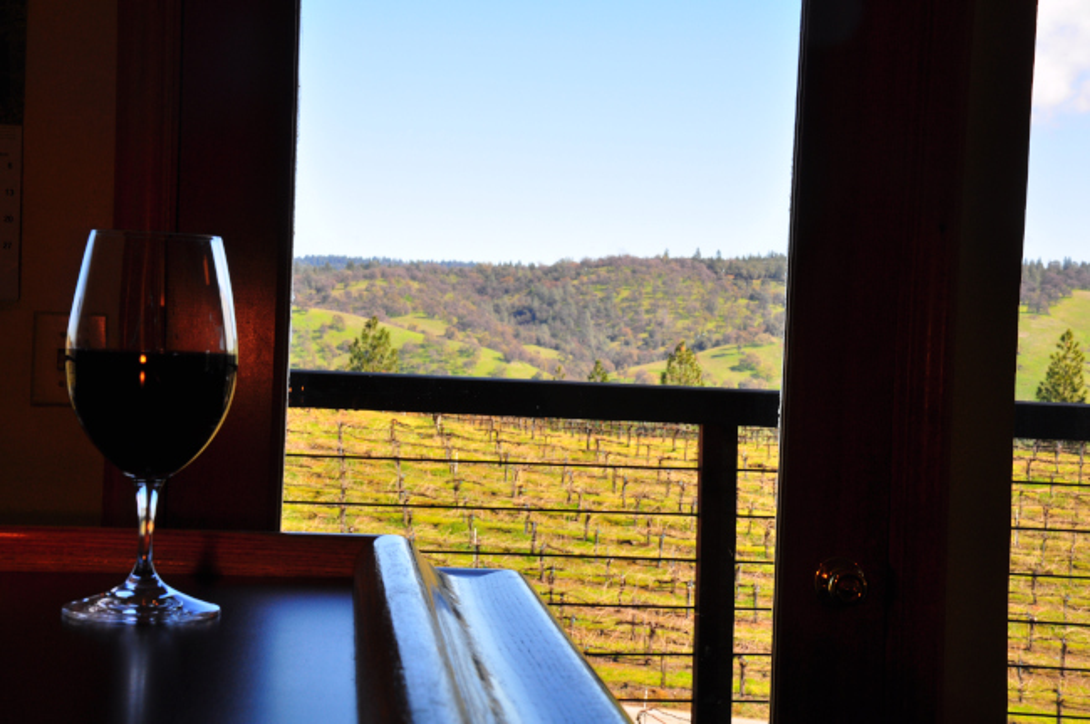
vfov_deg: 20.1
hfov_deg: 29.9
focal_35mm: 68
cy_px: 362
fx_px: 2042
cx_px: 545
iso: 200
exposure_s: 1/40
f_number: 16
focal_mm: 45
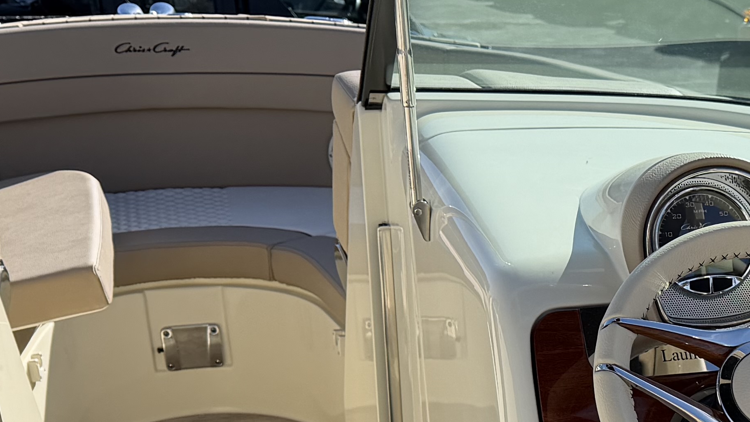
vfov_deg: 14.0
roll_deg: -2.0
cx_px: 790
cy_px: 590
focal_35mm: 82
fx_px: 1631
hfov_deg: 24.4
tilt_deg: -23.9
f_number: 1.78
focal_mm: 6.76
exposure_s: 1/3145
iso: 80
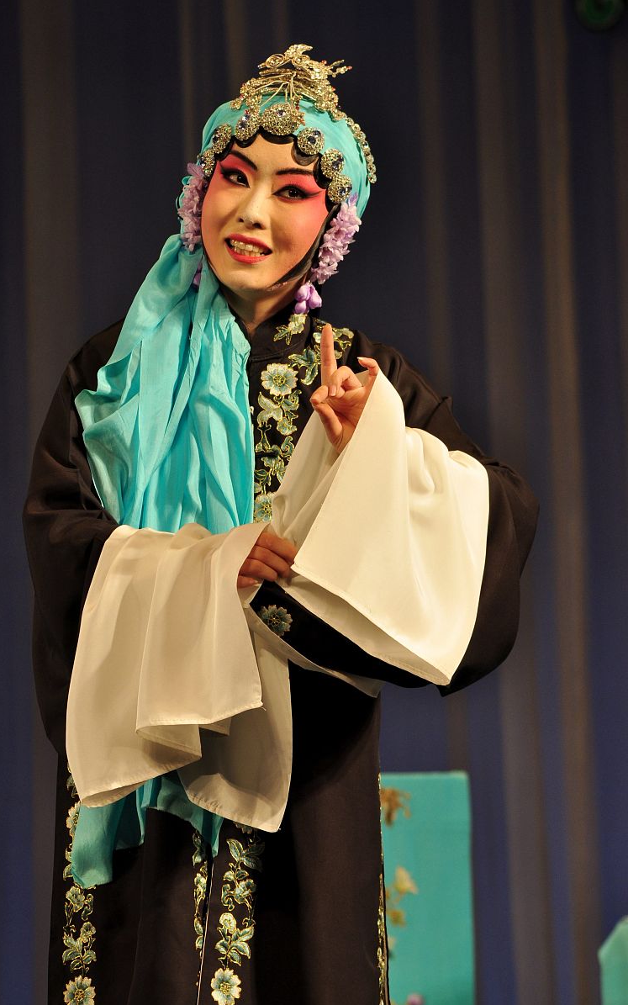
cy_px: 504
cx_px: 304
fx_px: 6298
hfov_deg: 5.7
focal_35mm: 230
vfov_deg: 9.1
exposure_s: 1/400
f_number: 5
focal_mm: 150
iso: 400
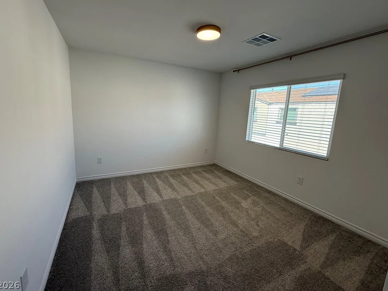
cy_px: 136
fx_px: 168
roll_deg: -2.4
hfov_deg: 98.1
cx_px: 183
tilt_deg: -8.3
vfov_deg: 81.6
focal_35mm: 15
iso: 80
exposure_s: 1/120
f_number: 2.2
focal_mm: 2.22
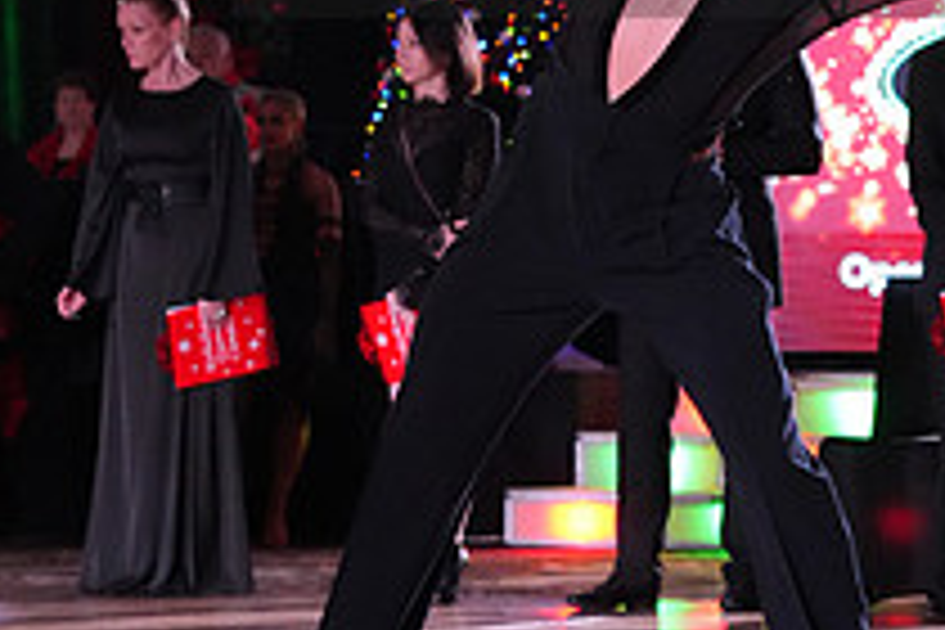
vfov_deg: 6.4
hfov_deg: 9.5
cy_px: -130
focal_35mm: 215
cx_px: 862
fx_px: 5643
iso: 6400
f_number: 5
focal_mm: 78
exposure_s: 1/320
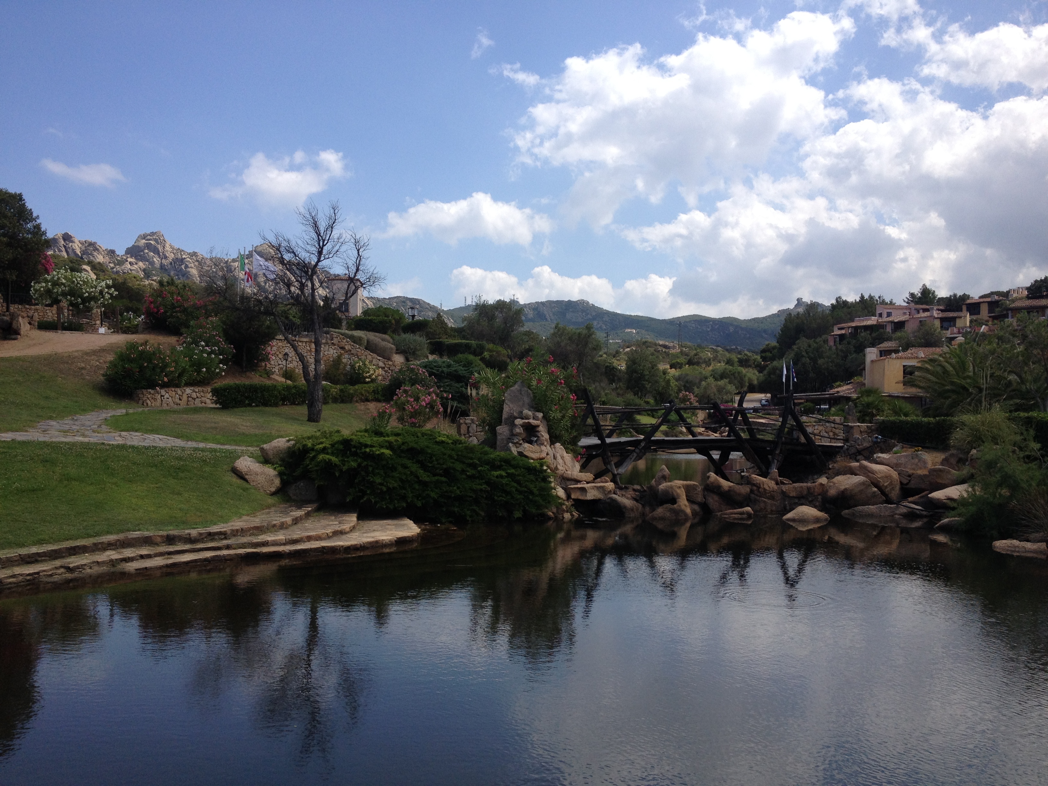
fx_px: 1060
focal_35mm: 35
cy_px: 393
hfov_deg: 52.6
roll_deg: +0.1
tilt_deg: -1.3
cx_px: 524
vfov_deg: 40.7
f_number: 2.4
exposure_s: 1/1783
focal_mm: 4.28
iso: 50
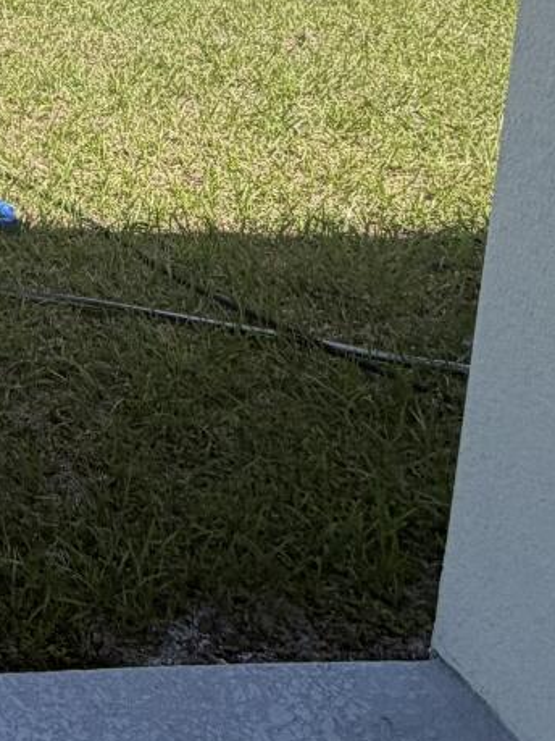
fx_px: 1305
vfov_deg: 27.0
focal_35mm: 61
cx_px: -423
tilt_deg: -8.2
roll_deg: -0.7
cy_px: -207
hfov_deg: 18.9
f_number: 2.2
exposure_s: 1/770
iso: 20
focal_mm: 2.22
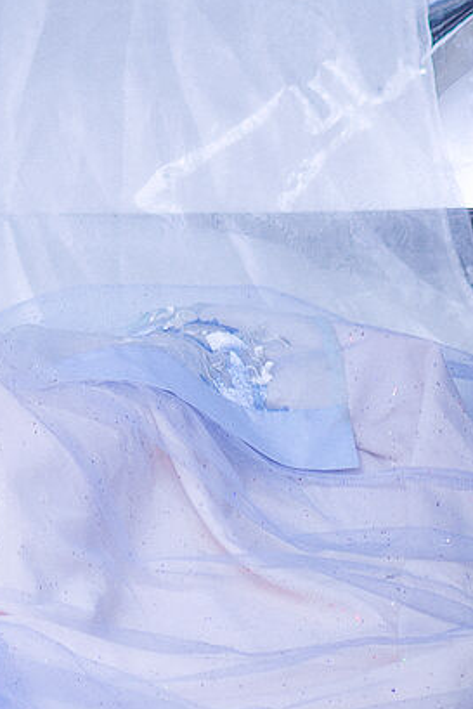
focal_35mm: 220
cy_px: -499
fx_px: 4332
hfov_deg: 6.1
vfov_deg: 9.0
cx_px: -343
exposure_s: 1/160
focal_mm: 50
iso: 100
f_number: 2
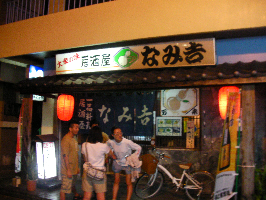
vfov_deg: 37.7
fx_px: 292
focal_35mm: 38
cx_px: 133
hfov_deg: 49.0
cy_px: 100
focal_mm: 6.3
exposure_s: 1/8.7
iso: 200
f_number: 3.5
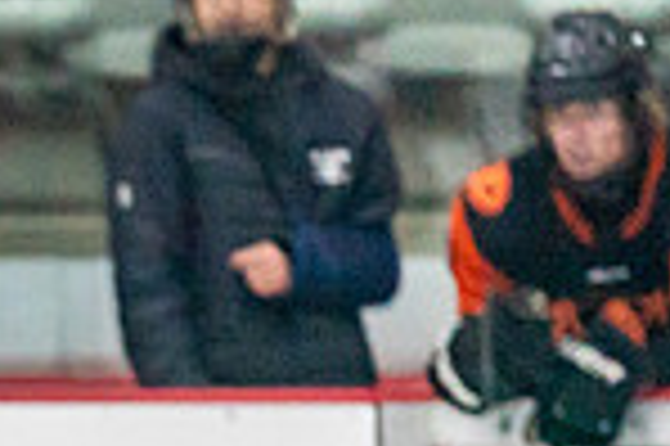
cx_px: -640
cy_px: 981
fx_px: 18869
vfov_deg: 1.3
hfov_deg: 2.0
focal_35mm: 1015
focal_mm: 200
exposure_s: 1/1250
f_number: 2.8
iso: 3200
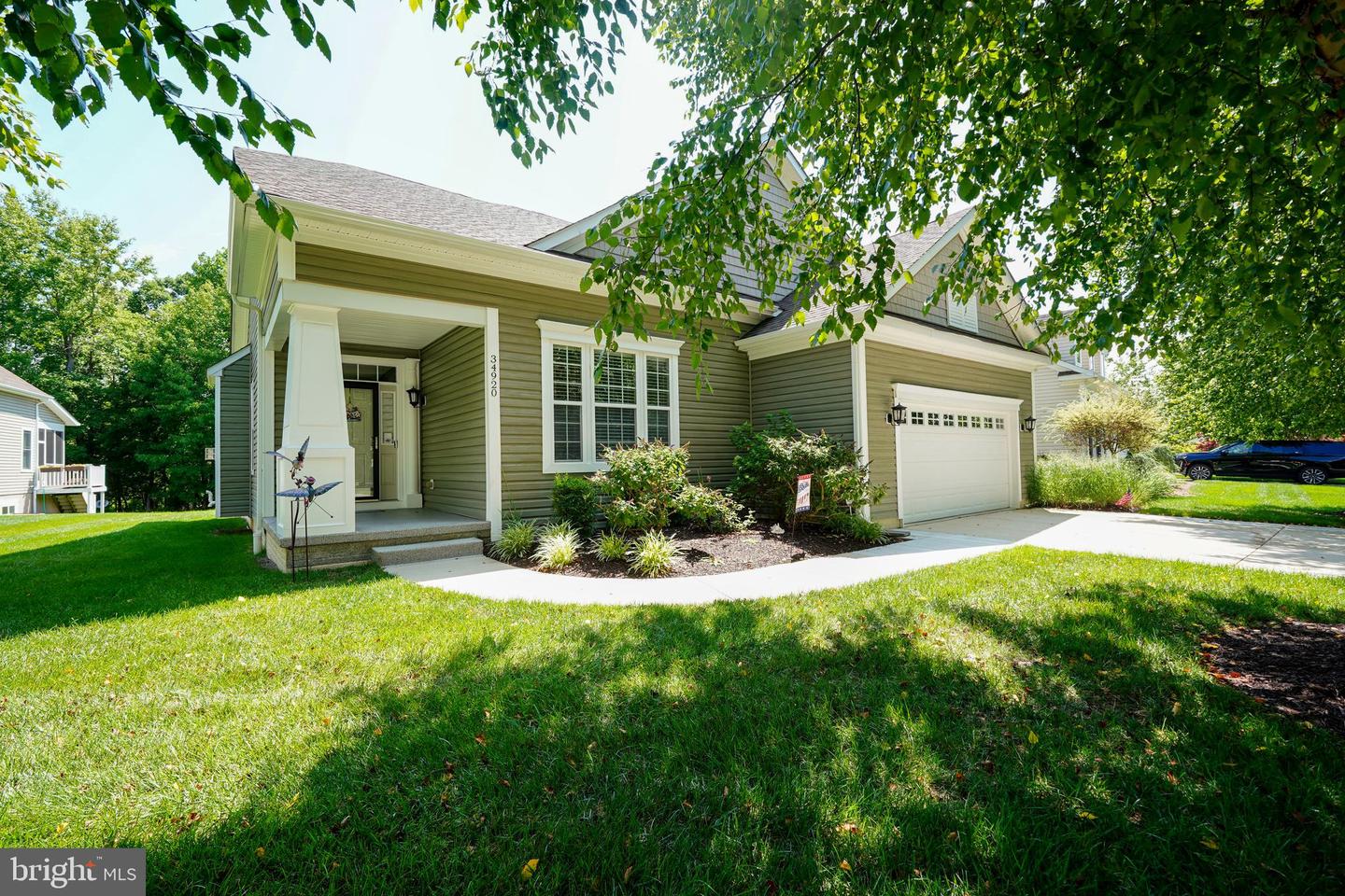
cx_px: 672
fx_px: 560
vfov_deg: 77.3
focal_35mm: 15
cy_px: 448
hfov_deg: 100.4
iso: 100
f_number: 5
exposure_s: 1/100
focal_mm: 10
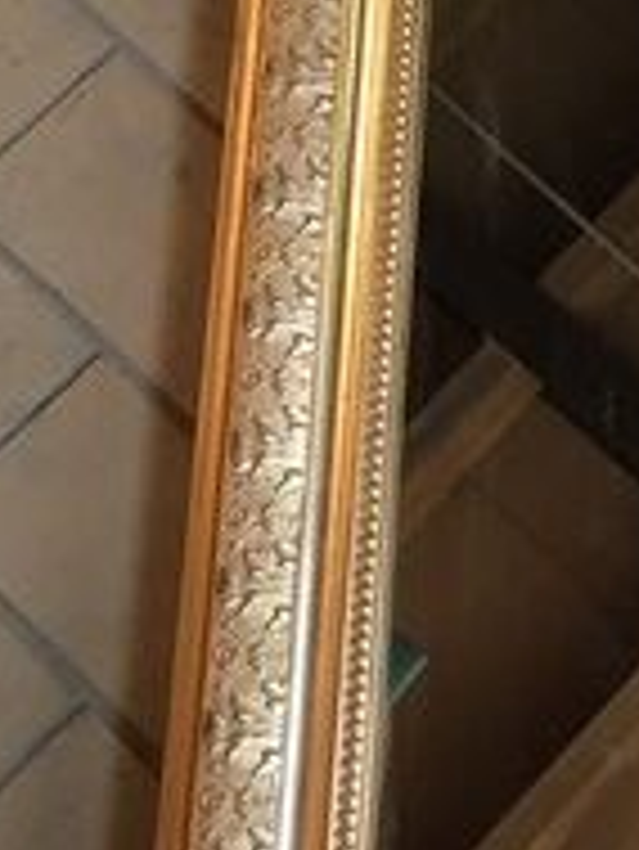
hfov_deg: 15.1
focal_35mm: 92
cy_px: 337
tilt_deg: -70.4
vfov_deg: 21.3
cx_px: 900
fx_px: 2262
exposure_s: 1/25
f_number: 2.2
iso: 200
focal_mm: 4.15
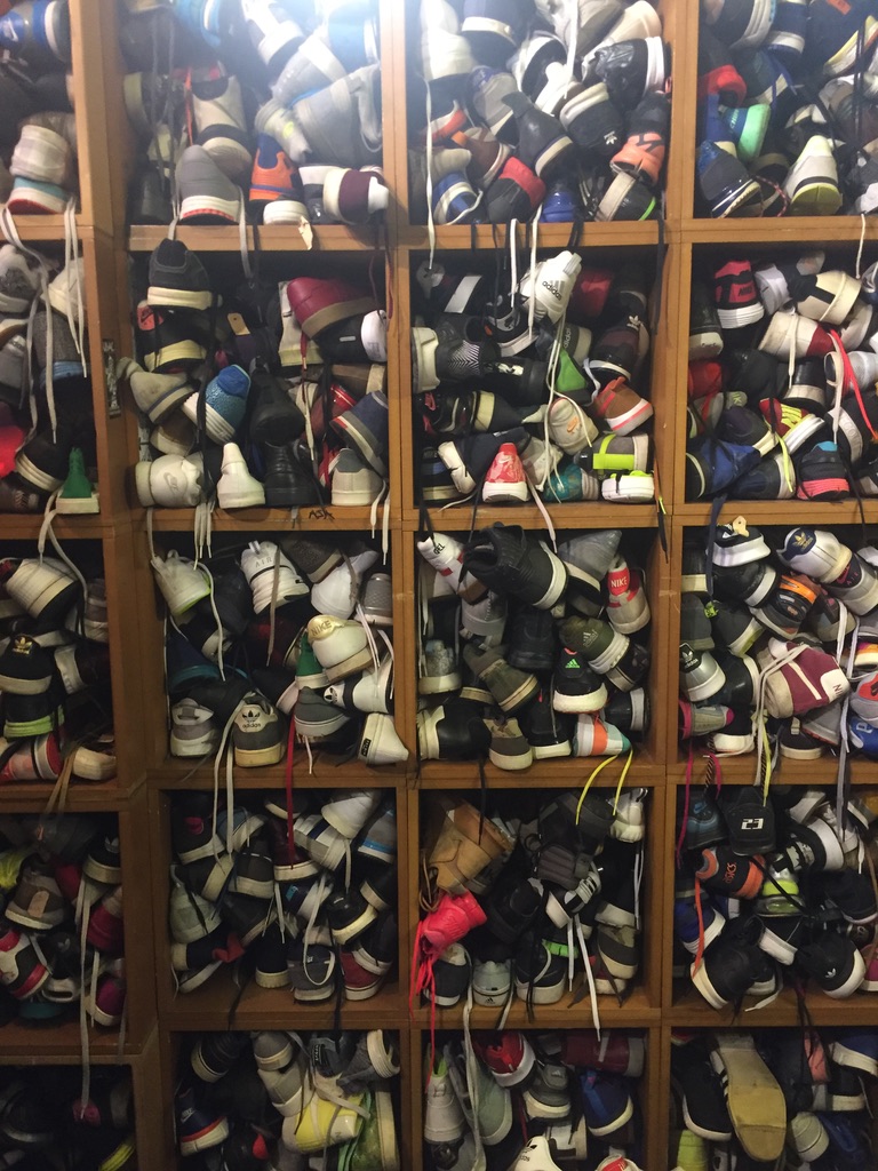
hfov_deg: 48.2
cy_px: 586
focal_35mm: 29
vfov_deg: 61.7
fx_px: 981
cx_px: 439
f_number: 2.2
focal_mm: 4.15
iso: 200
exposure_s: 1/33
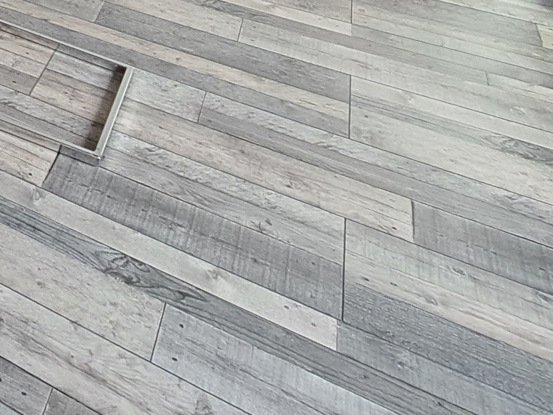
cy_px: -355
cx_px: -288
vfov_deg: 20.1
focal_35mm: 49
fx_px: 783
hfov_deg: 26.9
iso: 100
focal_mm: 1.74
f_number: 2.2
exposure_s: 1/50
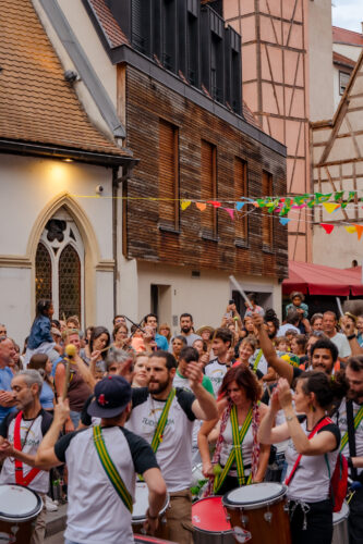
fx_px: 1059
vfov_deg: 28.9
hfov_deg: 19.4
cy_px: 272
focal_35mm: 70
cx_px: 182
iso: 640
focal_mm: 70
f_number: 6.3
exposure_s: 1/125
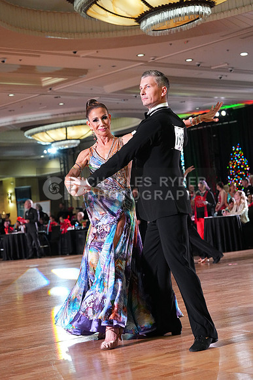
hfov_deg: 18.4
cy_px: 190
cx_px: 126
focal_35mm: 74
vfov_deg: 27.3
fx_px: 780
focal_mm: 74
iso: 6400
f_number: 4.5
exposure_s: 1/400
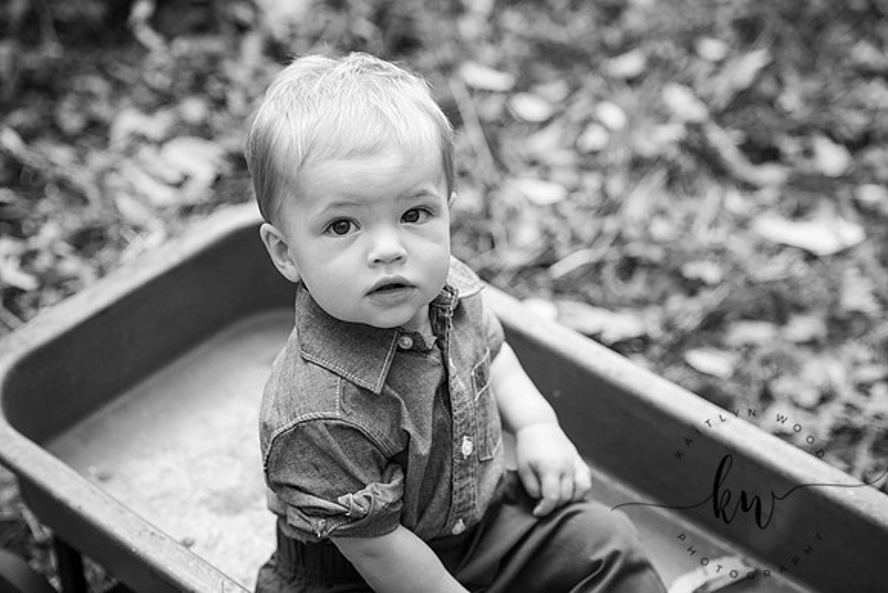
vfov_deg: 15.9
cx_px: 444
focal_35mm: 86
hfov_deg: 23.6
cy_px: 296
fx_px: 2122
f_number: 3.5
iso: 640
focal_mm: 86
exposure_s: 1/200
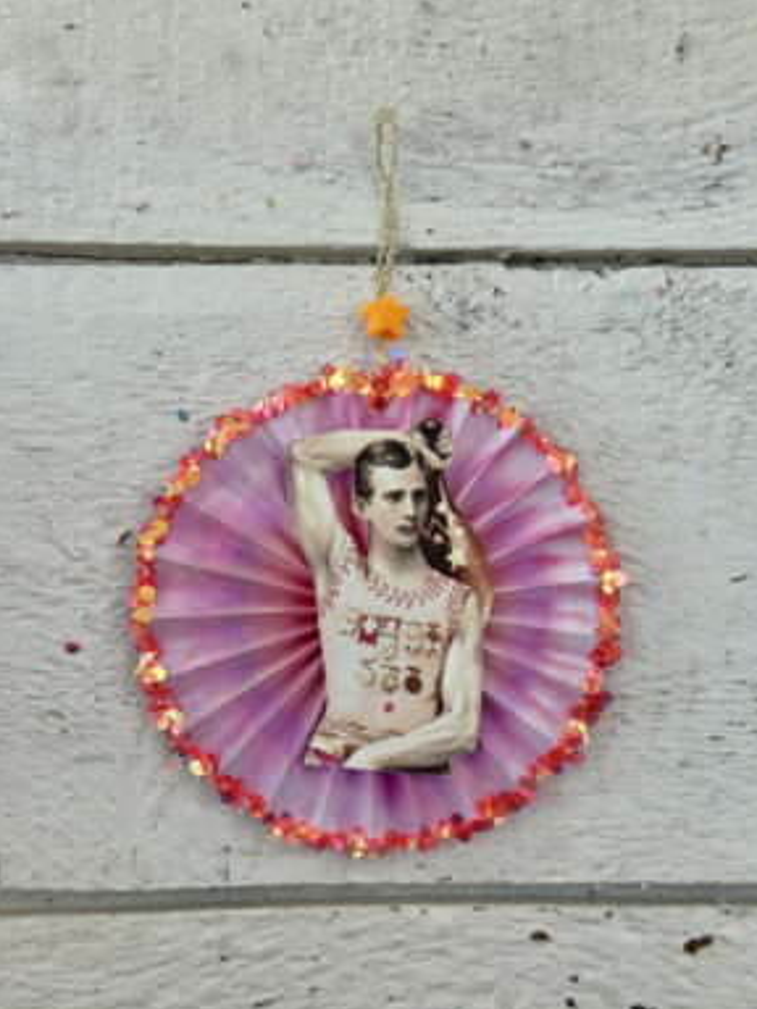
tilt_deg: -82.0
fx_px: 1458
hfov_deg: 29.1
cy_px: 502
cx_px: 384
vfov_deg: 38.2
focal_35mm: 50
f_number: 1.78
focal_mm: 6.76
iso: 64
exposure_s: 1/995
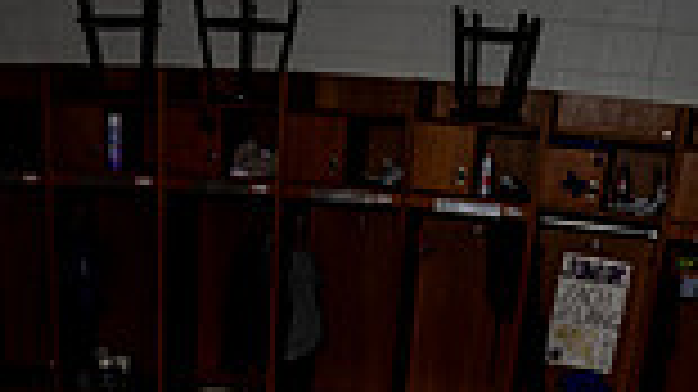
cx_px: 270
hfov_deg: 34.2
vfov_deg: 13.9
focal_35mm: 61
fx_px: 1128
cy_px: 942
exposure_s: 1/250
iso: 100
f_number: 5.6
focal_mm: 20
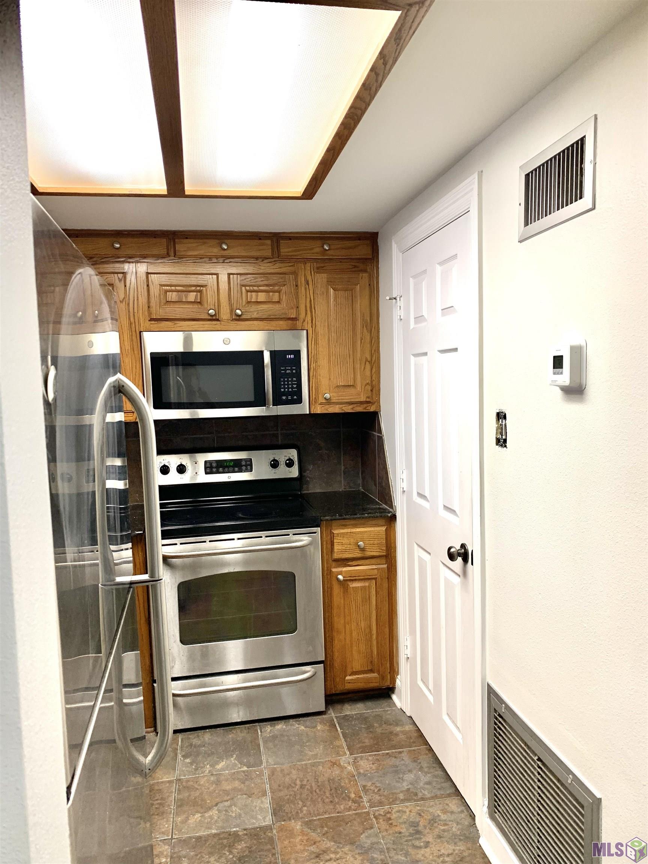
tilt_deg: -3.7
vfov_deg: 67.3
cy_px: 432
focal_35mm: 26
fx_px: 649
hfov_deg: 53.1
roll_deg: +0.6
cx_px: 324
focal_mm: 4.25
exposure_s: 1/60
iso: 80
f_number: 1.8
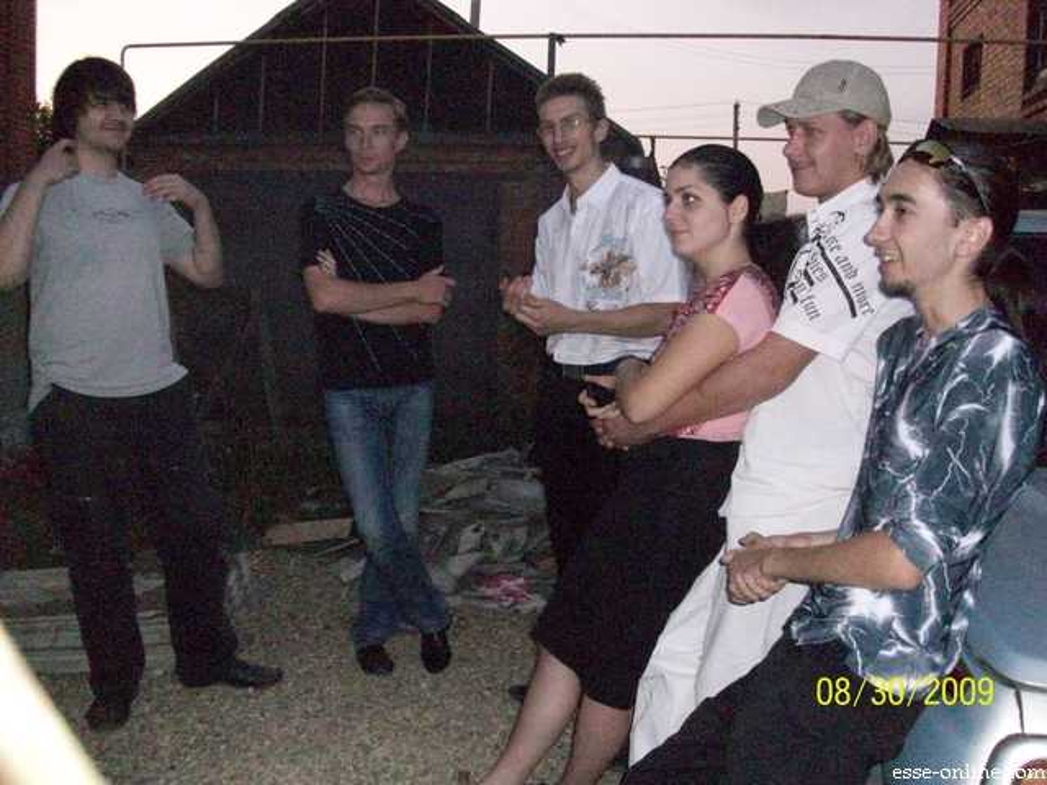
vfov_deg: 41.8
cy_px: 392
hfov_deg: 54.0
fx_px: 1028
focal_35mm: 34
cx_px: 524
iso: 800
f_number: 2.8
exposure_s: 1/128
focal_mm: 5.7
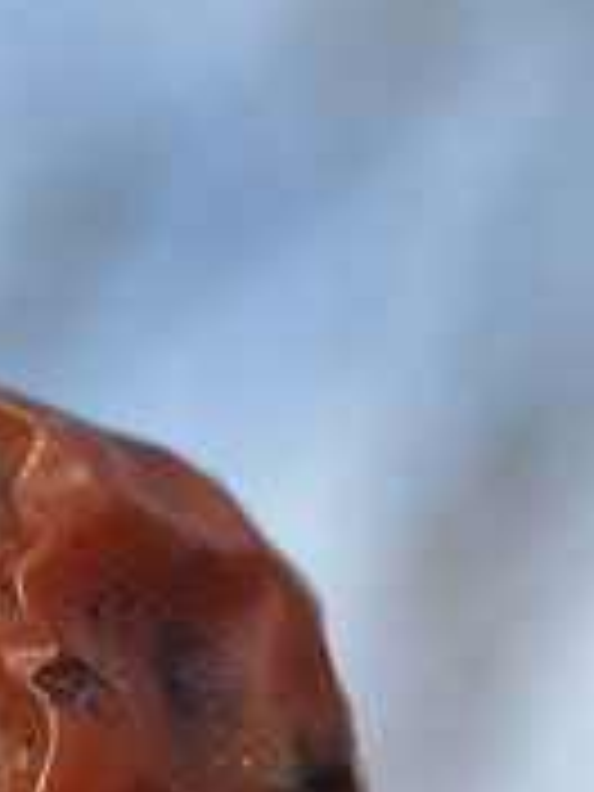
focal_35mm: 256
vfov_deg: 7.7
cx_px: -151
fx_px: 5857
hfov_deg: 5.8
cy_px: 914
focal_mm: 50
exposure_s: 1/60
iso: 100
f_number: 11
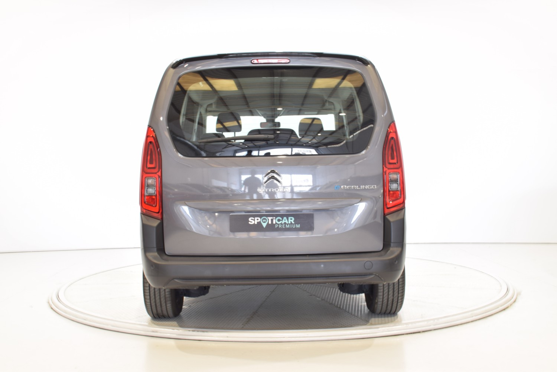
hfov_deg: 46.4
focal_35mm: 42
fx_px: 650
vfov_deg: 31.9
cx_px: 278
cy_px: 186
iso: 100
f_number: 16
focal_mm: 28
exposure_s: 1
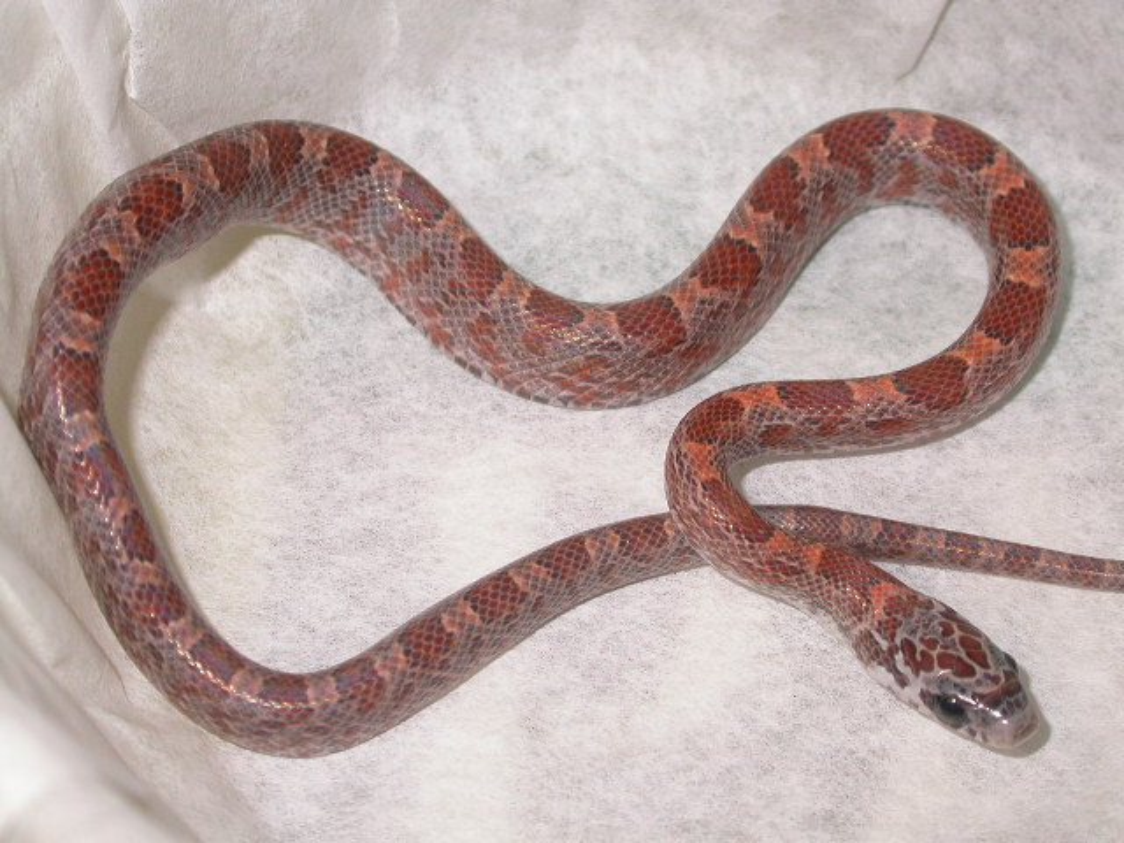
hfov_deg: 22.8
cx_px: 562
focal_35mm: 86
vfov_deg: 17.2
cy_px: 422
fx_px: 2792
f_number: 3.6
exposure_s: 1/60.3
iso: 100
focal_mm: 17.8
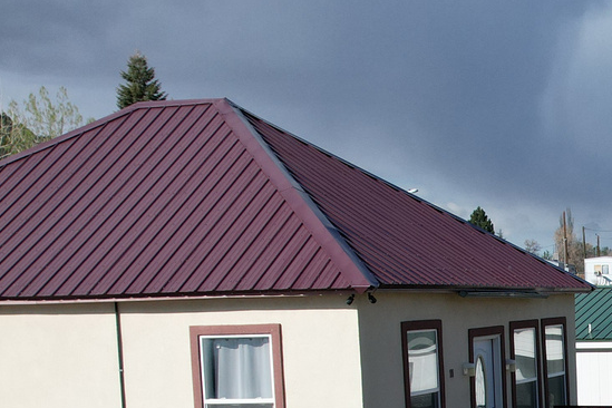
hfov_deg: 22.3
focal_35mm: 82
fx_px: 1394
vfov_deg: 15.8
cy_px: 533
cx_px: 781
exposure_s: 1/3000
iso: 150
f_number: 2.8
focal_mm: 8.38
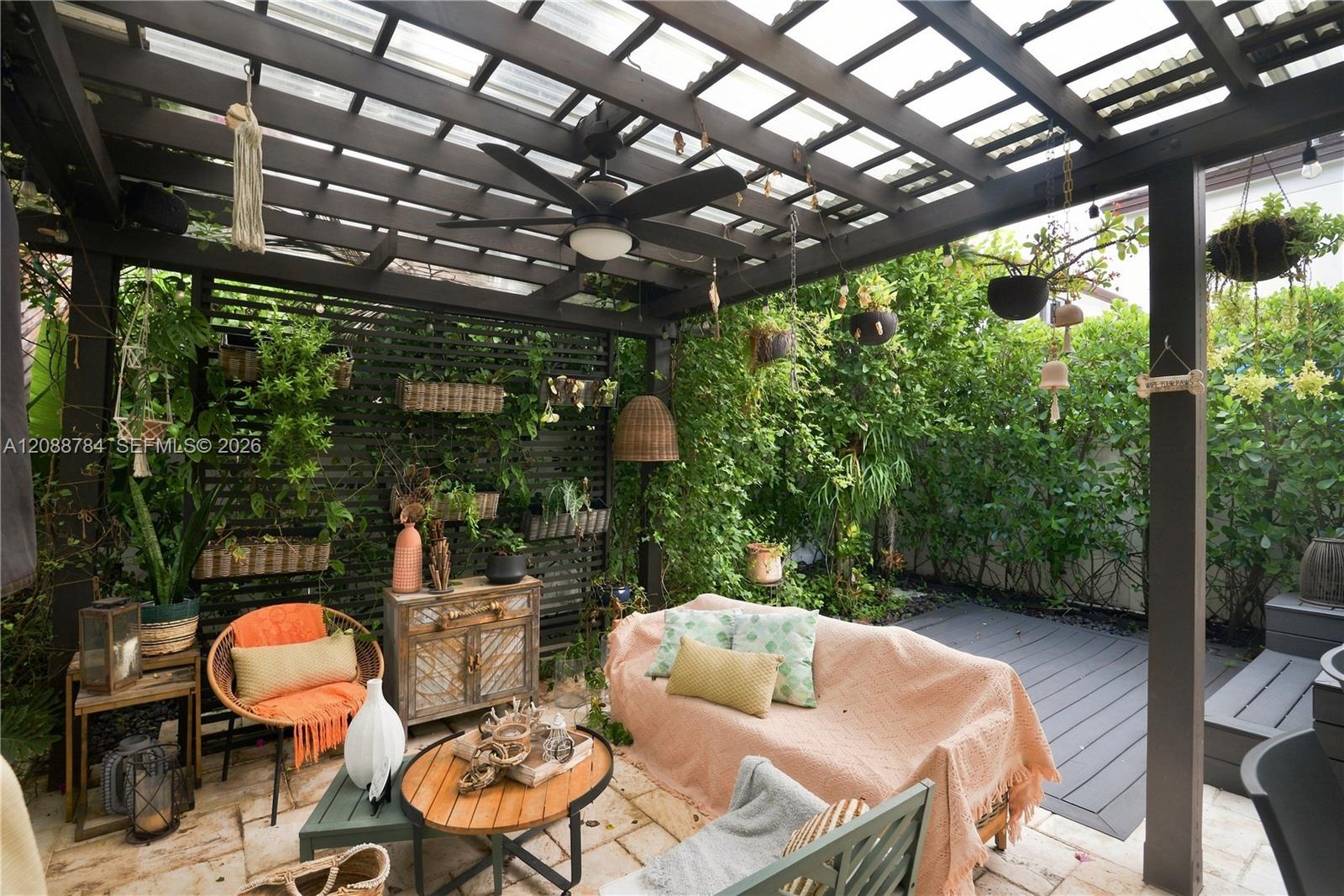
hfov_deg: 96.7
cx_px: 672
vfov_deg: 73.8
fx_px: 597
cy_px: 448
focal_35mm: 16
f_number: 8
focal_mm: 16
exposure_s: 1/80
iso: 320
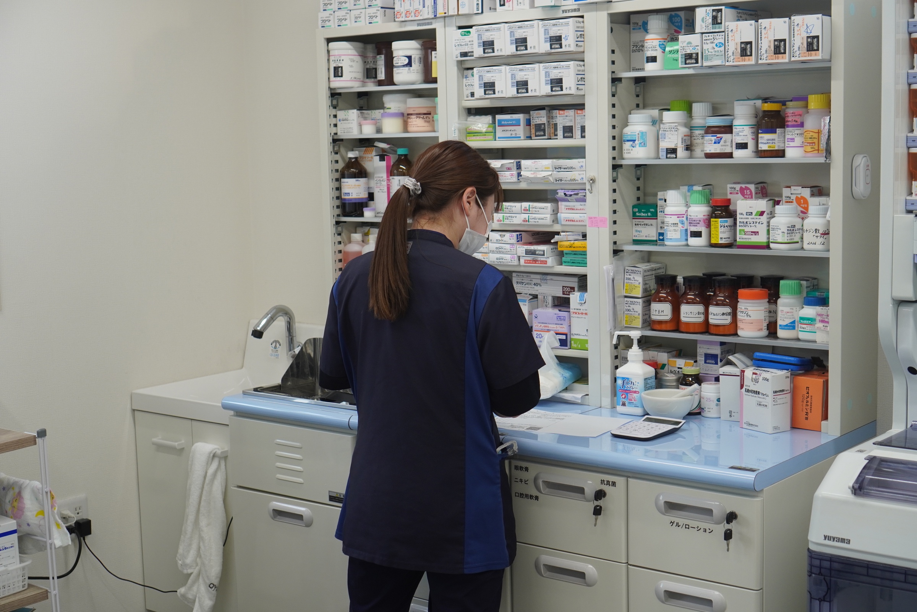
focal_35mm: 52
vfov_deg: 25.8
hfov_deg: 37.9
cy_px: 306
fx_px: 1337
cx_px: 458
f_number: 4
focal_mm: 35
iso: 400
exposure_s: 1/160
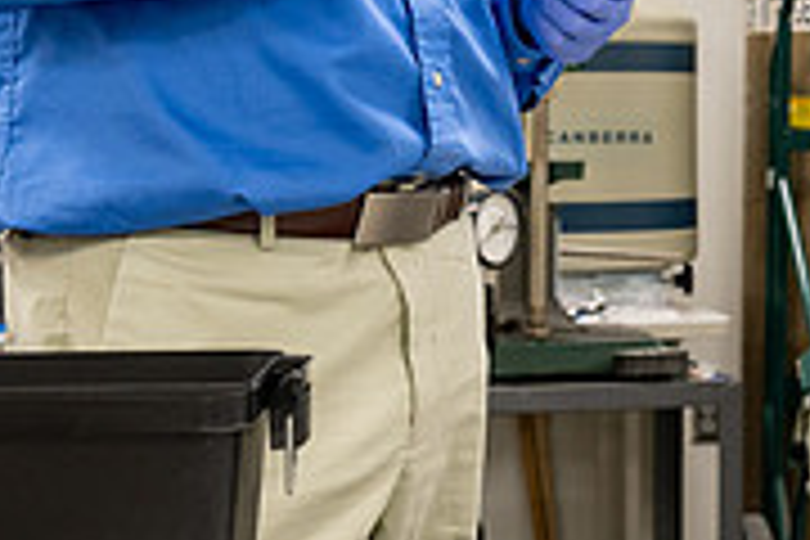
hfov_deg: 20.2
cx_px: 867
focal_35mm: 97
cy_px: -98
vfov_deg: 13.7
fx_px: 2182
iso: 500
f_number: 4
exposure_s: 1/100
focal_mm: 24
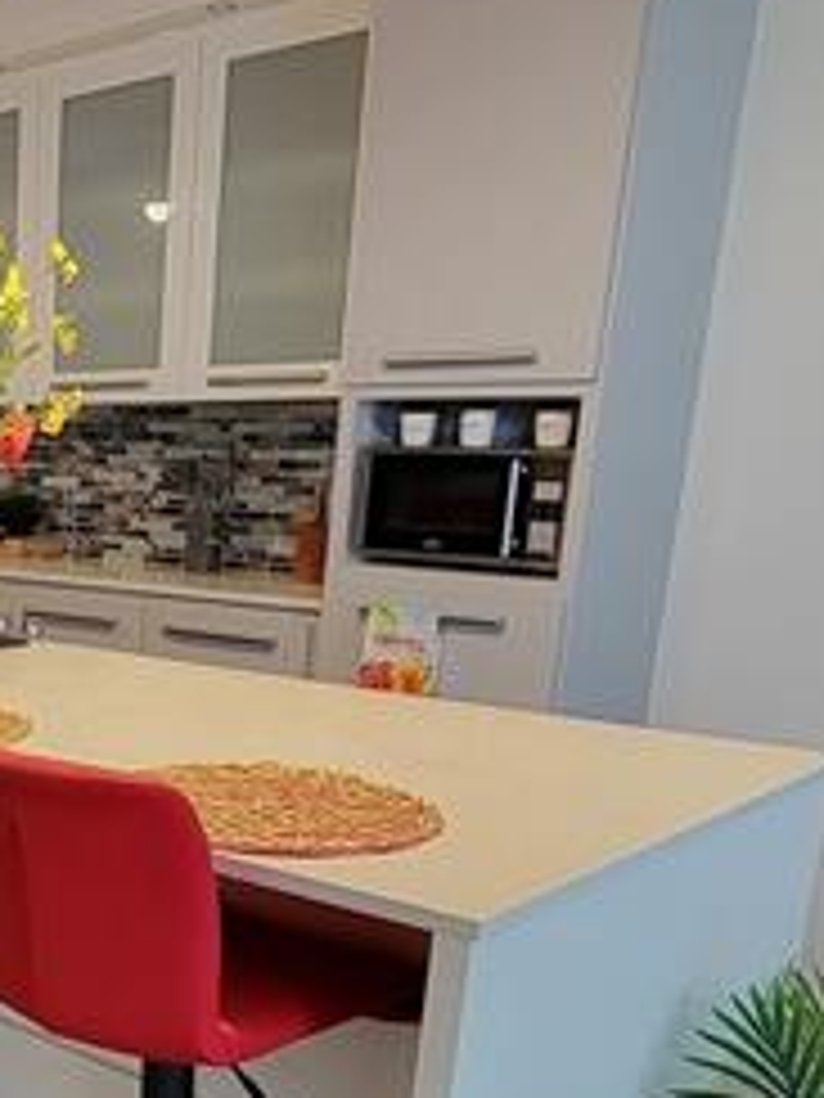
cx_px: -225
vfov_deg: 44.5
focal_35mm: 41
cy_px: 796
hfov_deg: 29.1
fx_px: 1301
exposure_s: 1/60
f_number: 2.2
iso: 320
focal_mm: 2.2
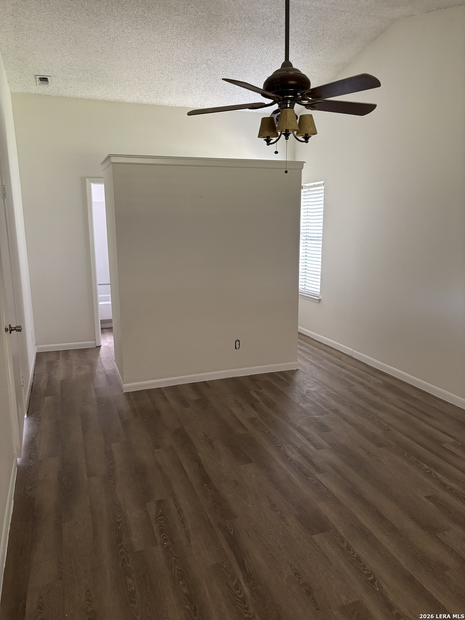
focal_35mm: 26
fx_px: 466
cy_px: 310
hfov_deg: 53.1
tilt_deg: -10.3
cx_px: 232
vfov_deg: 67.3
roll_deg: +0.3
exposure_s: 1/60
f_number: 1.6
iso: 250
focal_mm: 5.96
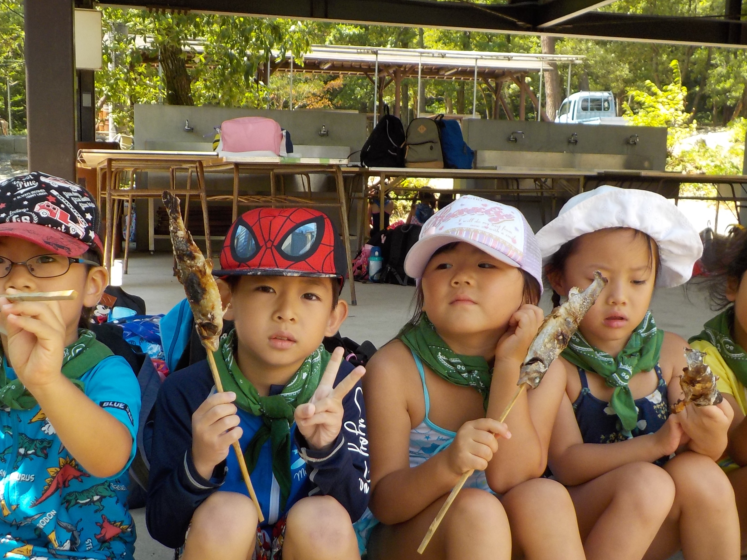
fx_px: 950
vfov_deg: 32.8
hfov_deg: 42.9
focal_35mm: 44
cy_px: 334
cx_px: 357
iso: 125
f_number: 3.3
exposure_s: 1/200
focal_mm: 4.1
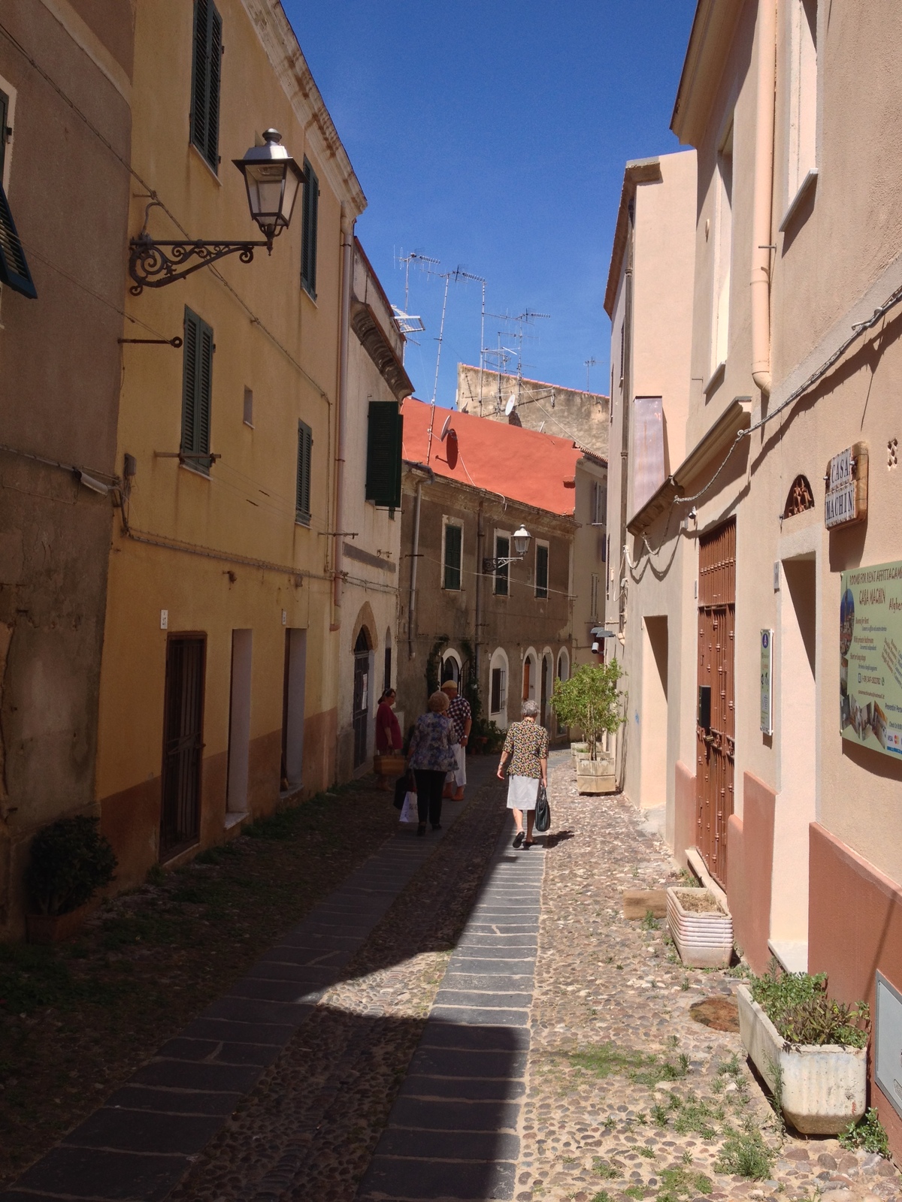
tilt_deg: -0.6
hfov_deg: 40.7
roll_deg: -1.2
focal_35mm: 35
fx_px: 1216
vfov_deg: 52.6
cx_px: 451
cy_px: 601
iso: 50
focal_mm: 4.28
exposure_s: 1/1493
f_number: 2.4
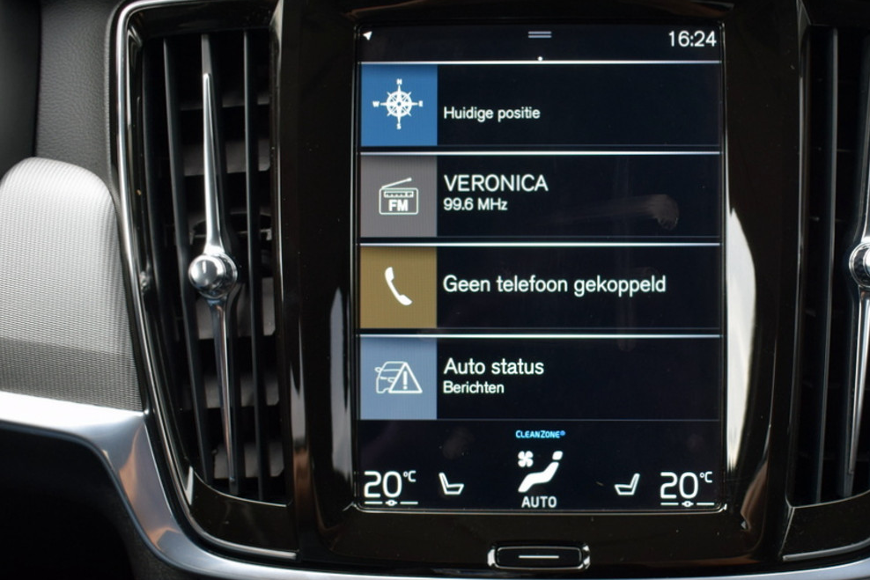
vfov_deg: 26.4
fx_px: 1233
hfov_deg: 38.7
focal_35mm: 51
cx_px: 525
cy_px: 367
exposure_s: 1/60
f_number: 4
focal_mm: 24
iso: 400
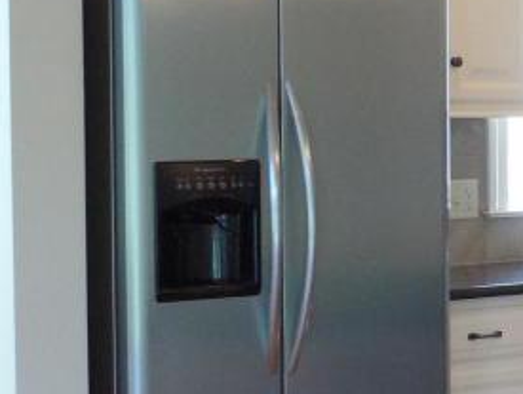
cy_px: 247
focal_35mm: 145
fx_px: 2194
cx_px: 955
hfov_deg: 12.4
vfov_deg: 10.2
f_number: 3.8
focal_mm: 7
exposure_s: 1/30
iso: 280
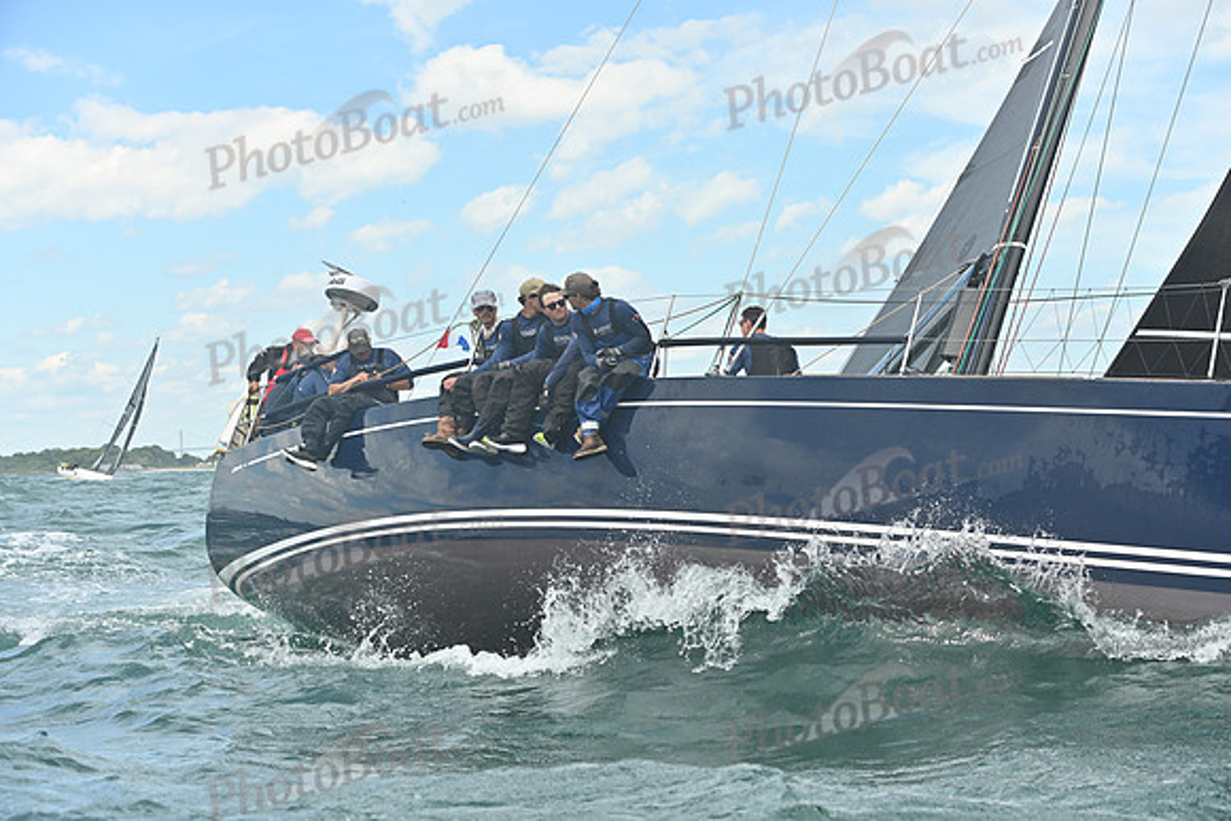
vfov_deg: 19.5
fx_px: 2394
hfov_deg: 28.8
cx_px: 616
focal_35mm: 70
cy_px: 410
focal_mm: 70
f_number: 6.3
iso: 250
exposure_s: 1/1250
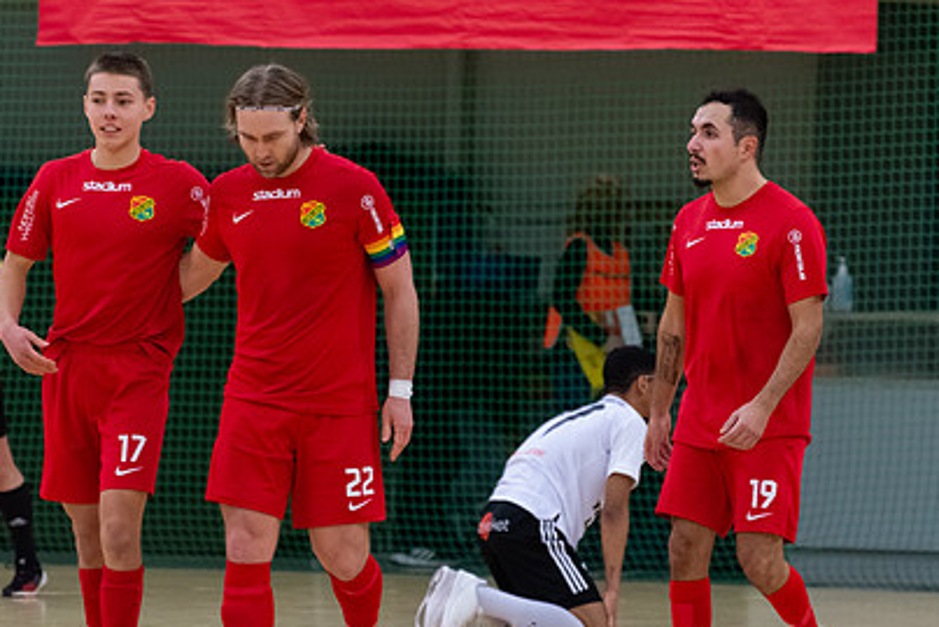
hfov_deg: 6.0
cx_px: 324
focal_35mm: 341
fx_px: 8897
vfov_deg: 4.0
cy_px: 348
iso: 5600
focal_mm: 230
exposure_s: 1/640
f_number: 5.3
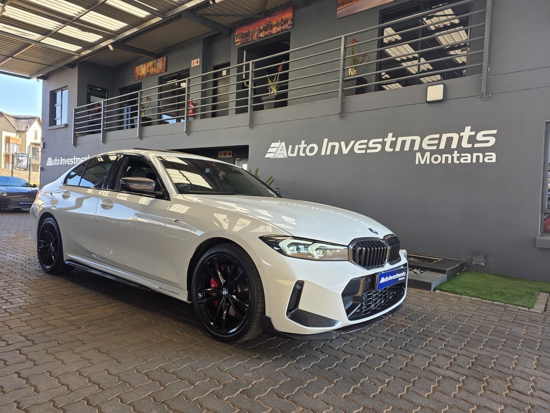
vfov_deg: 58.9
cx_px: 275
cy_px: 206
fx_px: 365
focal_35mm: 23
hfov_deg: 73.9
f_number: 1.7
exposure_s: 1/61
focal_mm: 6.25
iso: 12
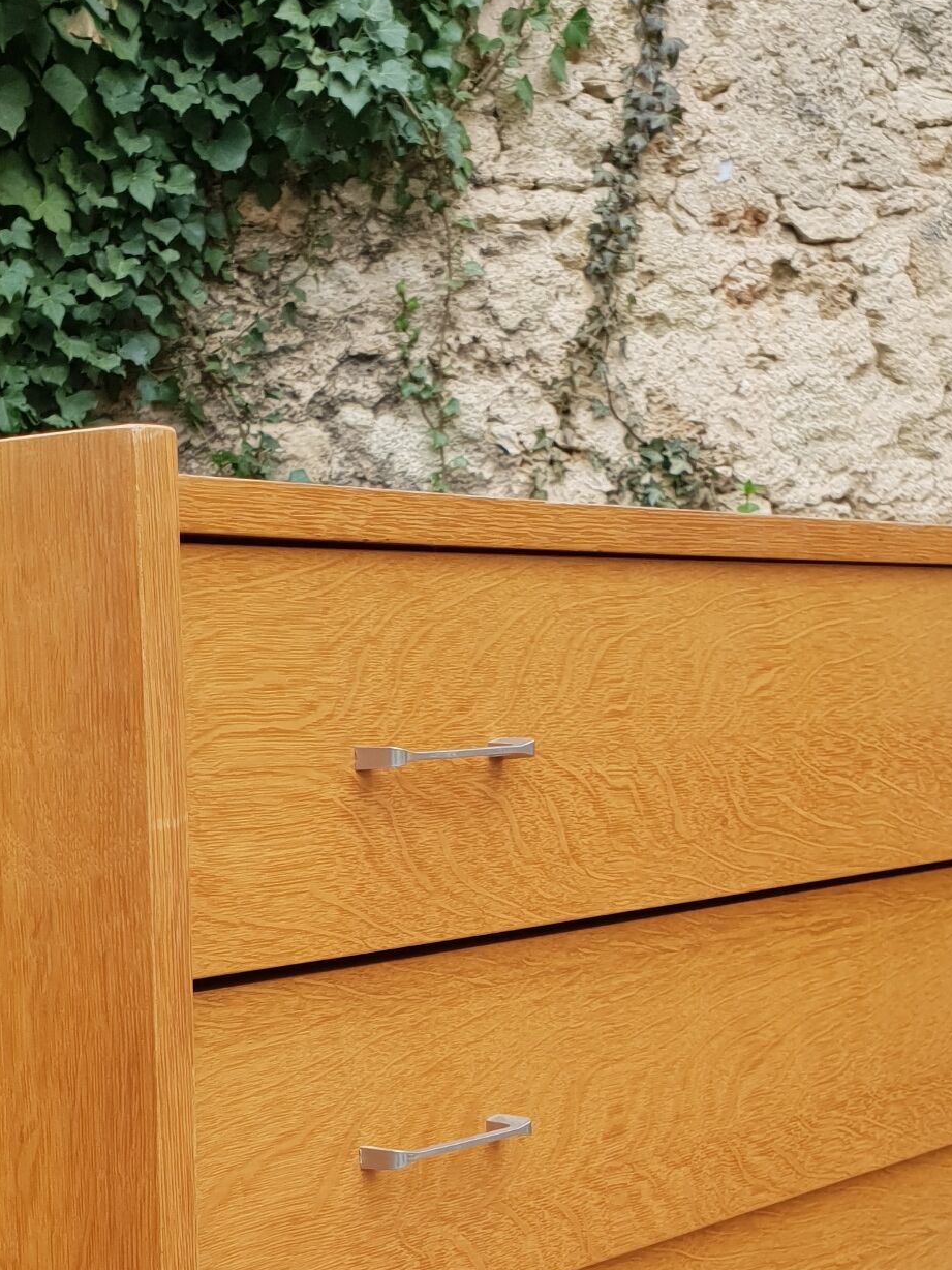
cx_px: 286
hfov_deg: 23.9
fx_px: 2237
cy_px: 1196
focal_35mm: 61
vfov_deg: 30.0
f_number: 2.4
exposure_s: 1/100
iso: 64
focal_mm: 4.3
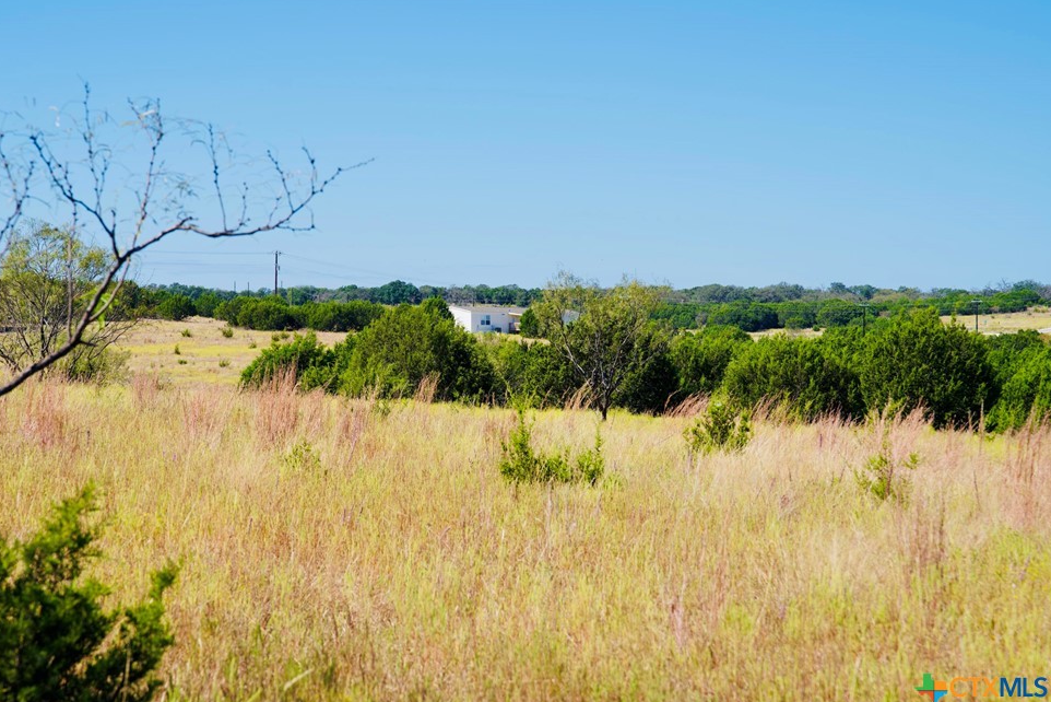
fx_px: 2307
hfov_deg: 25.7
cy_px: 331
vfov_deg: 17.3
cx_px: 481
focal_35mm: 79
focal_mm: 70
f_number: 6.3
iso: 100
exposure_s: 1/400
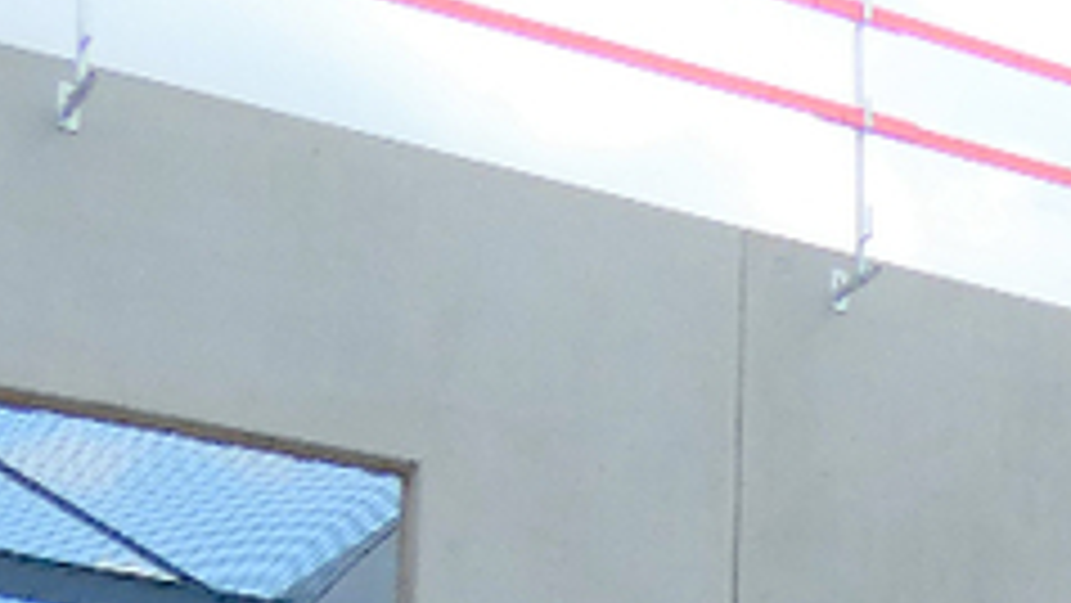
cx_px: 1764
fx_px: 3125
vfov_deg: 10.3
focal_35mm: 110
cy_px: 1143
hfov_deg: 16.9
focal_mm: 3.6
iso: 80
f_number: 3.5
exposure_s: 1/800
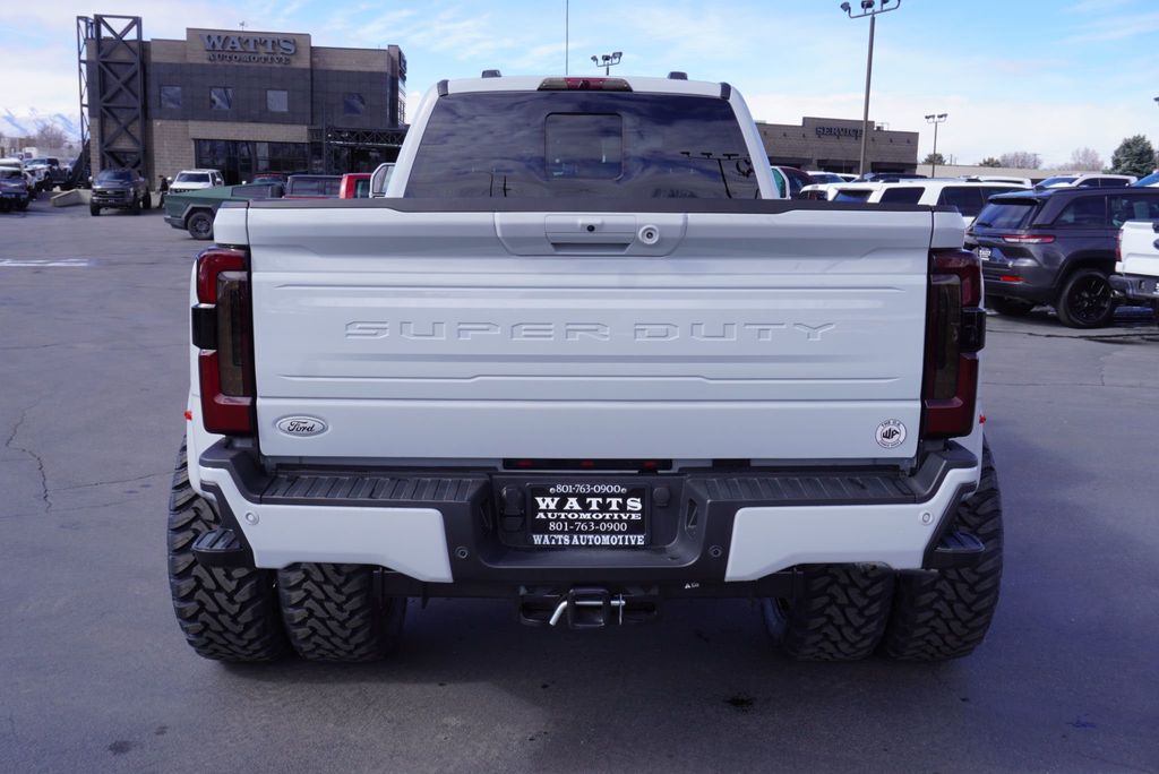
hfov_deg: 55.1
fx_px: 1111
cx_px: 580
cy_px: 387
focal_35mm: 34
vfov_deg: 38.4
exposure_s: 1/125
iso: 100
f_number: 9
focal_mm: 23
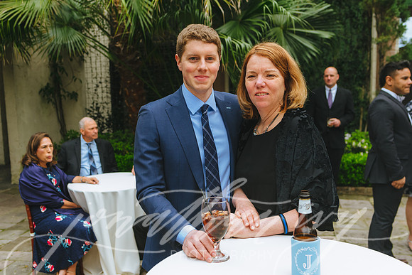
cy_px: 138
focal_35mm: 35
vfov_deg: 37.9
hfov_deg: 54.4
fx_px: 401
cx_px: 206
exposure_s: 1/250
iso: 1600
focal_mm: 35
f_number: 3.5
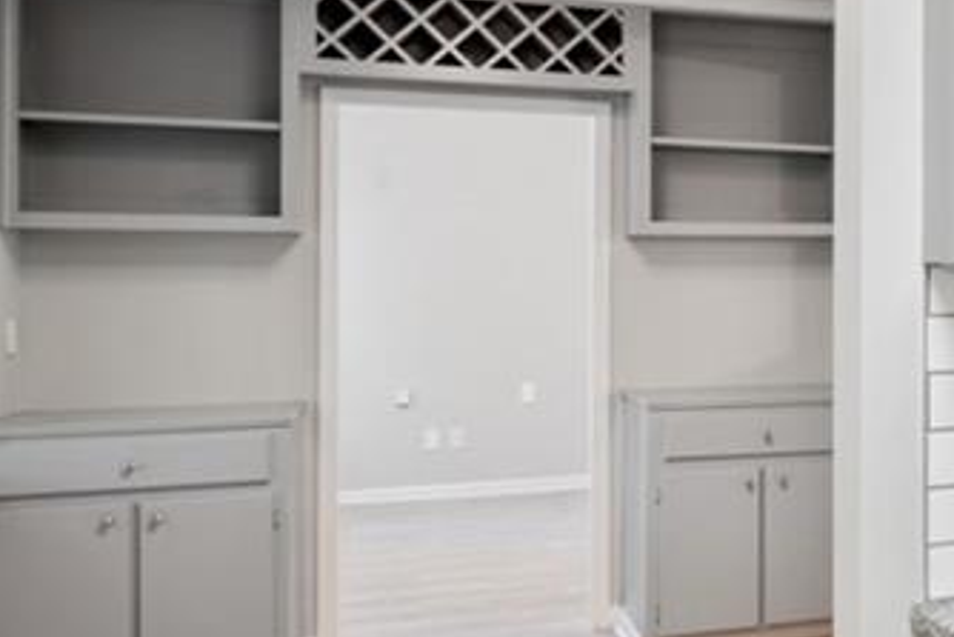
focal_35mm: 49
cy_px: 294
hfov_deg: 33.1
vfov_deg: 27.5
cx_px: 1140
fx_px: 1299
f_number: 11
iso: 100
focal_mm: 16
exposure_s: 6
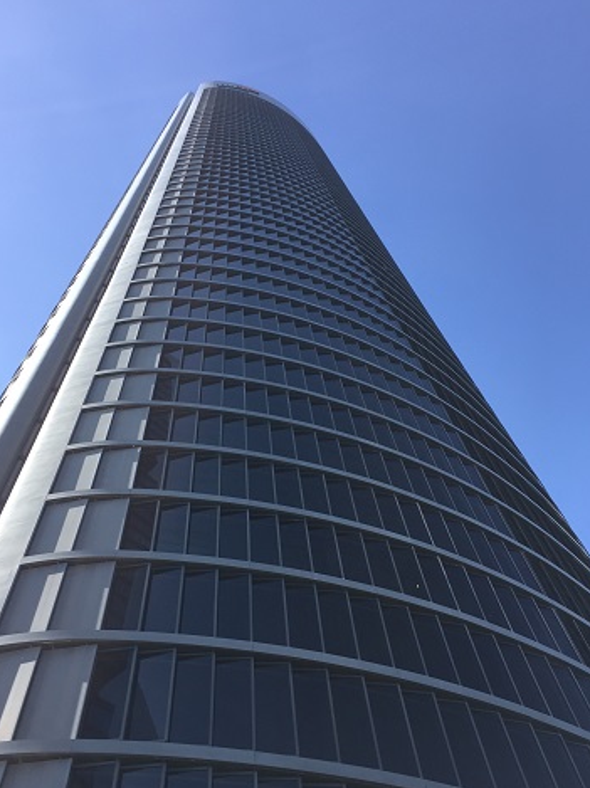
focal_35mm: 34
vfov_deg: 53.8
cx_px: 255
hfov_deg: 41.7
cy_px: 454
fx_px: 774
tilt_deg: +65.8
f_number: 2.2
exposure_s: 1/573
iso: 32
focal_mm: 4.15
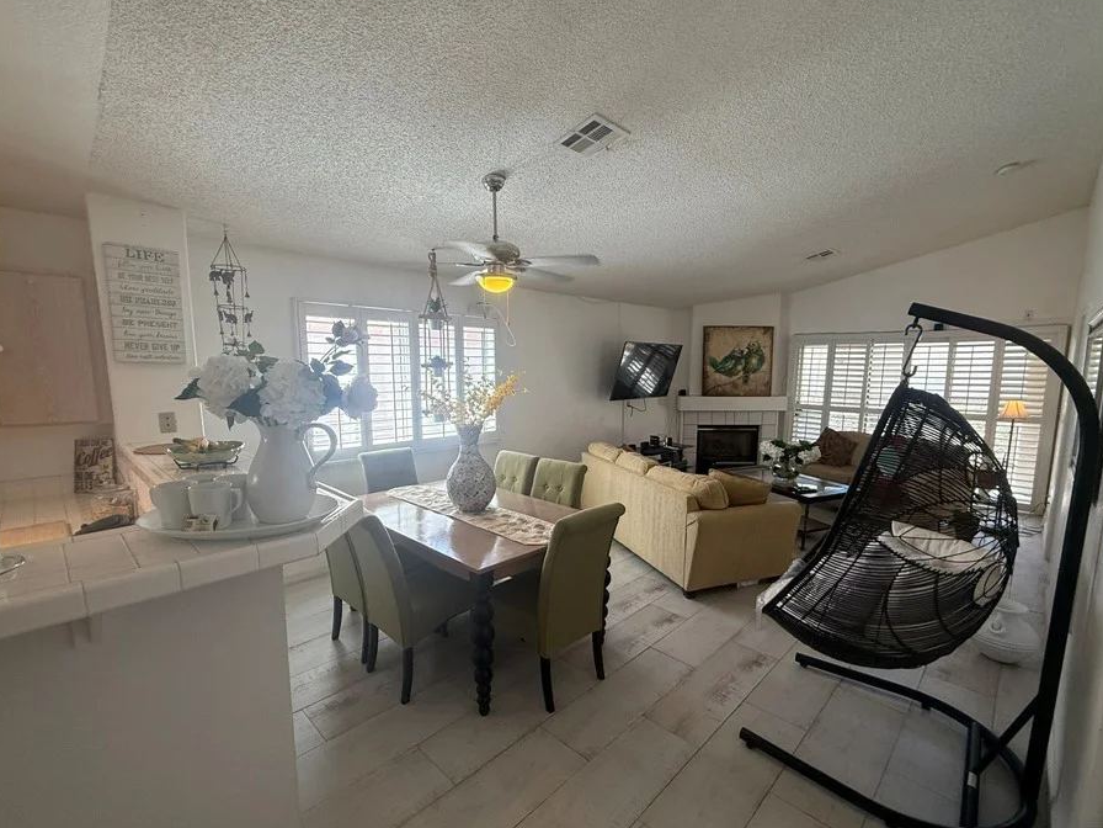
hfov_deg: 94.5
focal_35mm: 16
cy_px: 435
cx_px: 565
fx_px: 510
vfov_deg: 78.0
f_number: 2.2
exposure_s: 1/120
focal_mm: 2.22
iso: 160
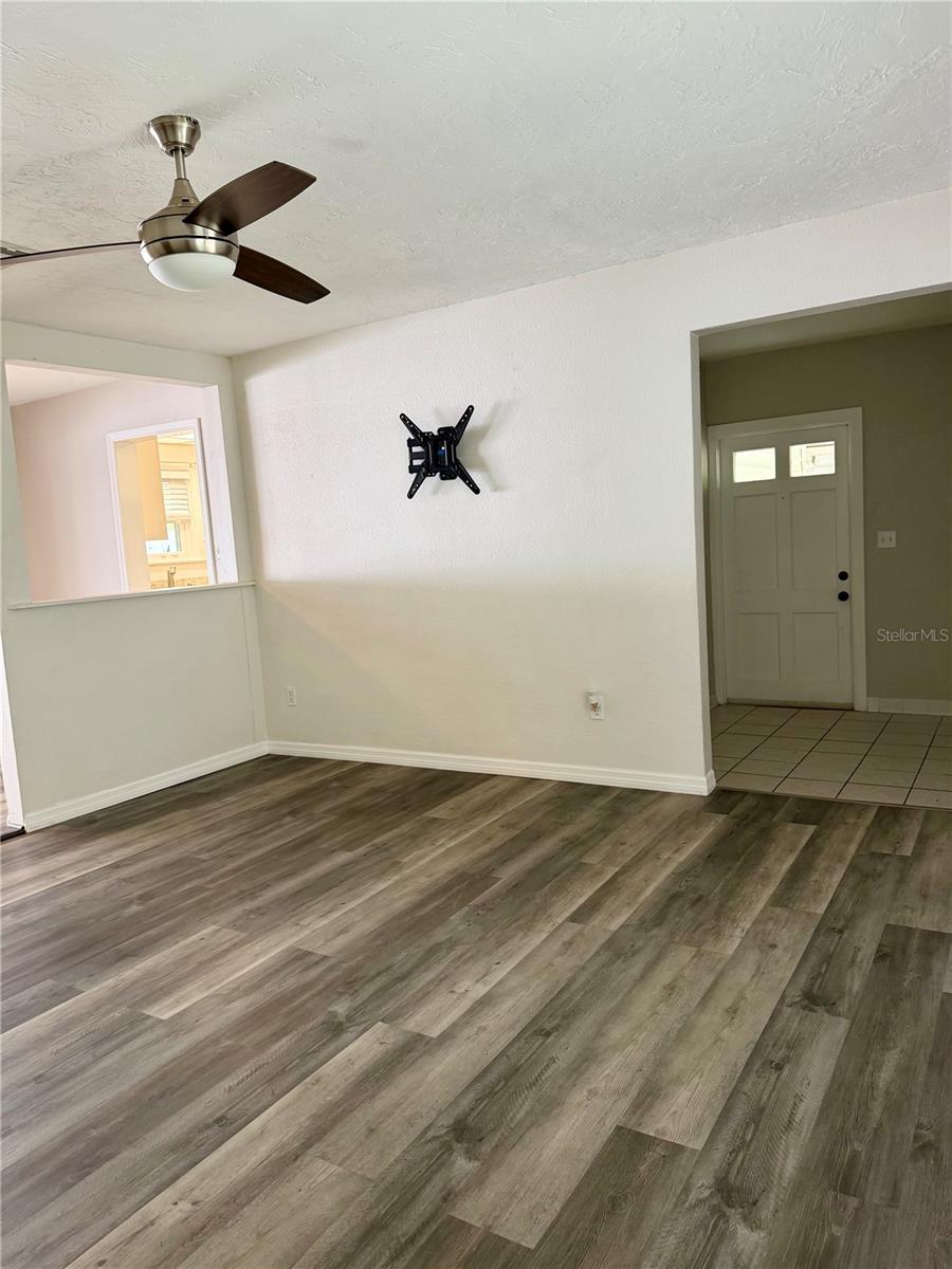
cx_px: 476
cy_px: 634
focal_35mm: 24
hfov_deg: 56.8
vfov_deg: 71.6
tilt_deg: -7.7
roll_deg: +3.7
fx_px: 880
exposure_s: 1/60
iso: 160
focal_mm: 6.76
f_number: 1.78
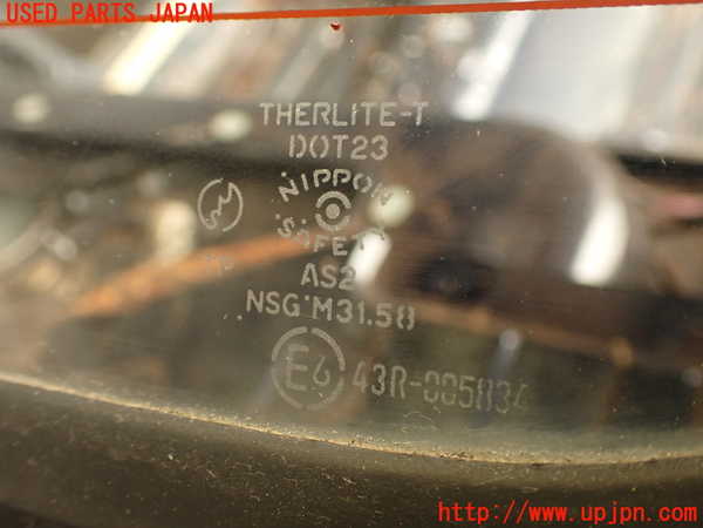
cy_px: 264
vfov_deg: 39.7
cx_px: 352
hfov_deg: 51.4
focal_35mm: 36
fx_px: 731
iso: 250
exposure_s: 1/40
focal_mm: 6.37
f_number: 2.5
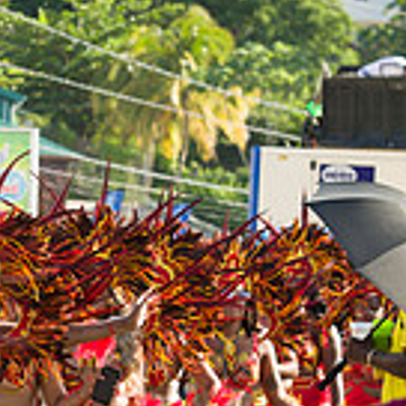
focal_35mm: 345
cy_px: 412
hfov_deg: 5.1
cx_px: 0
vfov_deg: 5.1
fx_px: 4578
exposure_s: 1/200
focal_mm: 95
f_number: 5.6
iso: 100
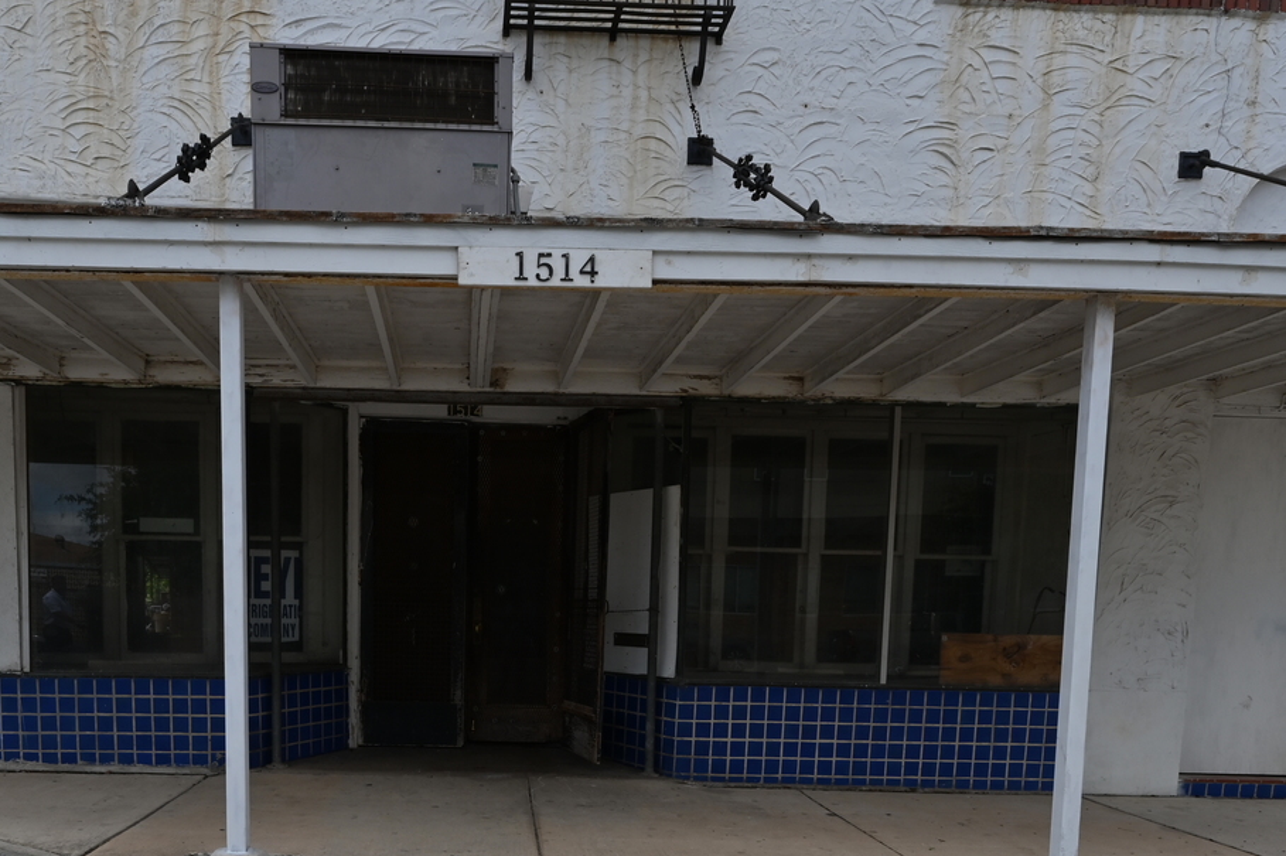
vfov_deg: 48.0
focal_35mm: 25
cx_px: 503
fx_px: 893
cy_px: 702
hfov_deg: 70.7
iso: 400
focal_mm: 14
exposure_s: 1/500
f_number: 16
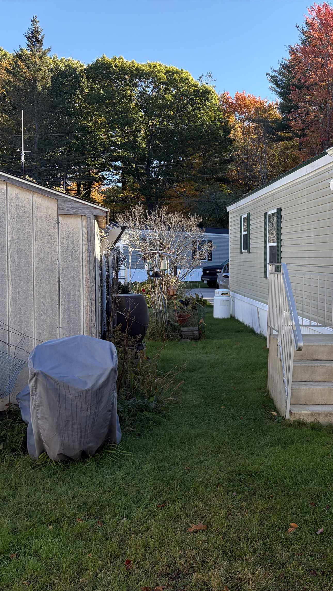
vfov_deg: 52.8
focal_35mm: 38
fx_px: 597
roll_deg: -0.4
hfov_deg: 28.3
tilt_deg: -2.7
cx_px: 368
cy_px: 297
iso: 50
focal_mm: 5.96
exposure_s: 1/933
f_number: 1.6
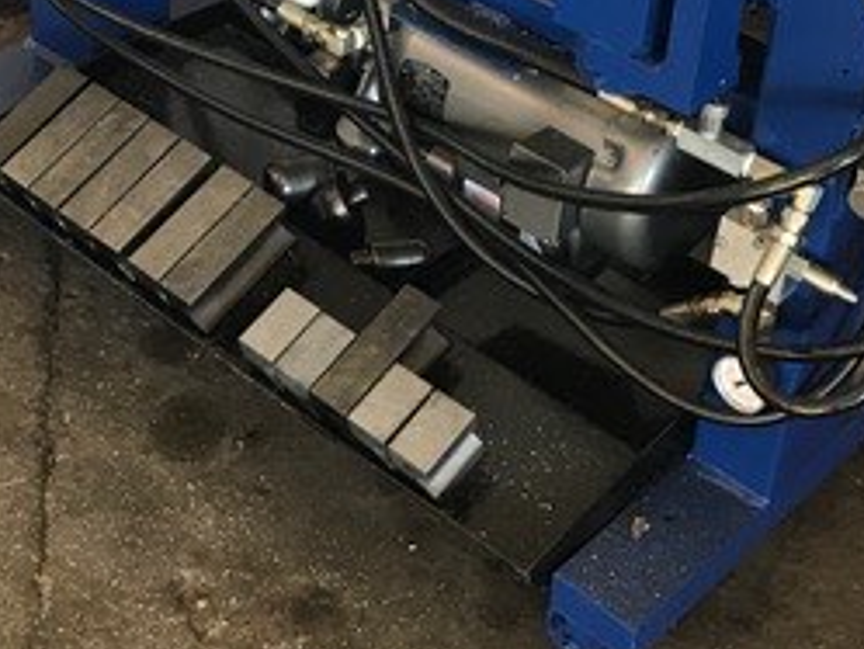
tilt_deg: -33.3
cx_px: 295
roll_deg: -1.9
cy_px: 28
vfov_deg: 19.9
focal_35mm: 72
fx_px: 1798
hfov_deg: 26.9
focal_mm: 3.99
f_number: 1.8
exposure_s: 1/30
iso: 32
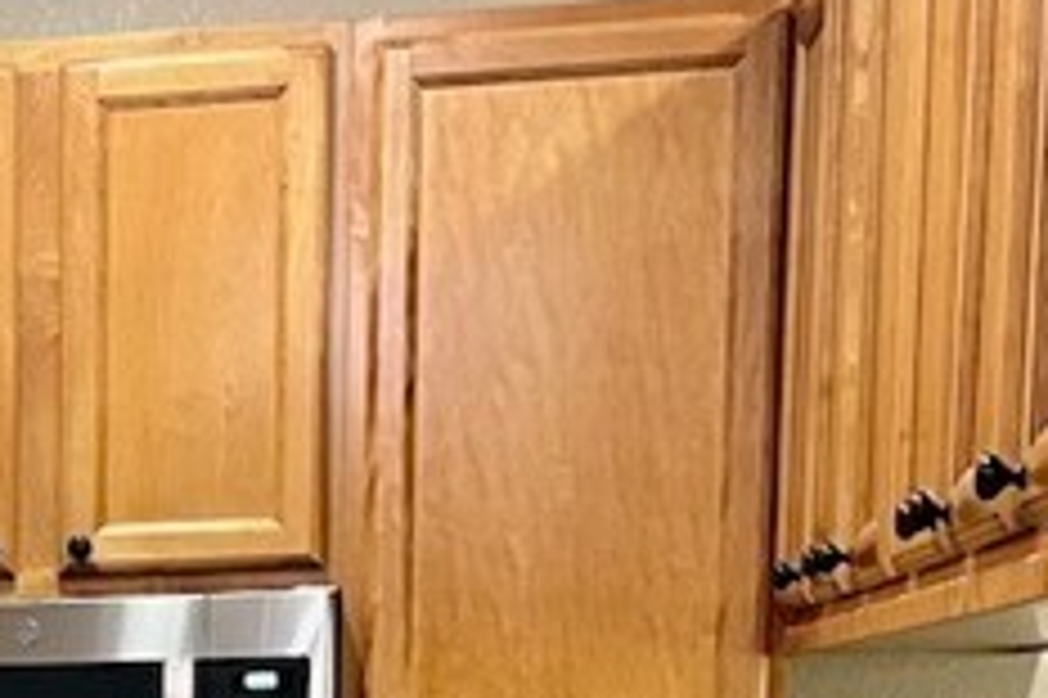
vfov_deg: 10.8
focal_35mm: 119
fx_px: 3462
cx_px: -468
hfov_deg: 16.0
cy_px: 1270
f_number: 1.6
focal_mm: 5.1
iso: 200
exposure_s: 1/60
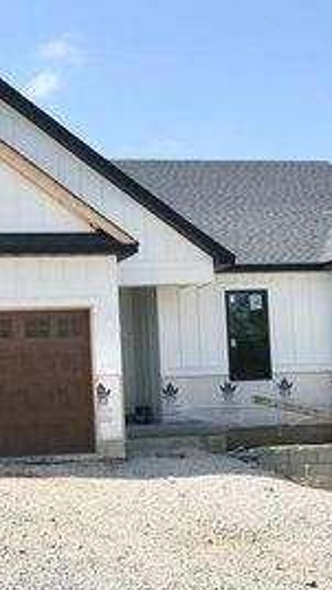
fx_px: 891
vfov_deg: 36.3
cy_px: 375
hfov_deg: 20.6
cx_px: 22
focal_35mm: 57
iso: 20
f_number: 1.8
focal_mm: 3.99
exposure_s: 1/2994
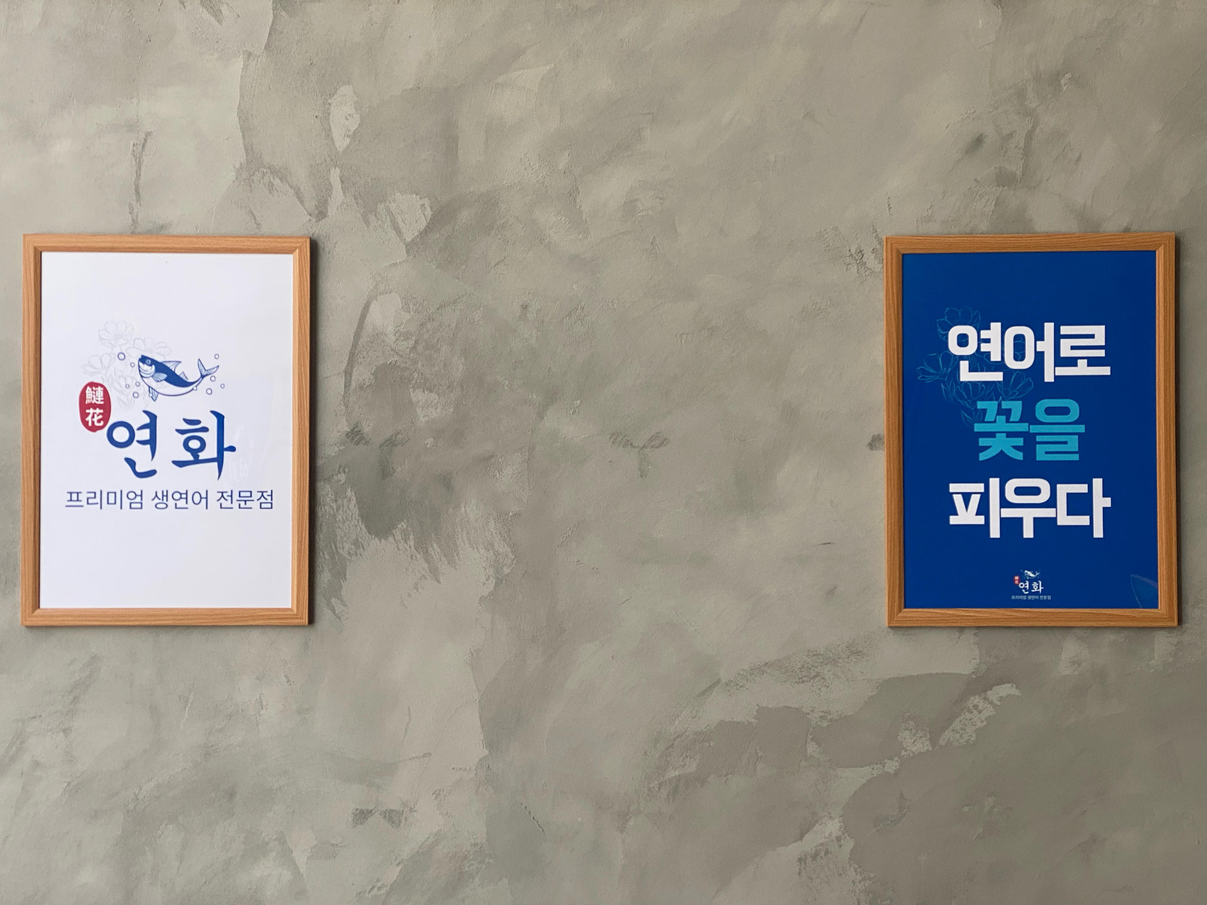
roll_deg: -0.1
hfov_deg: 36.8
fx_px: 1813
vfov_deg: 28.0
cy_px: 452
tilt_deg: +1.0
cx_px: 604
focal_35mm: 52
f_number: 2
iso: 100
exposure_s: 1/121
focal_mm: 6
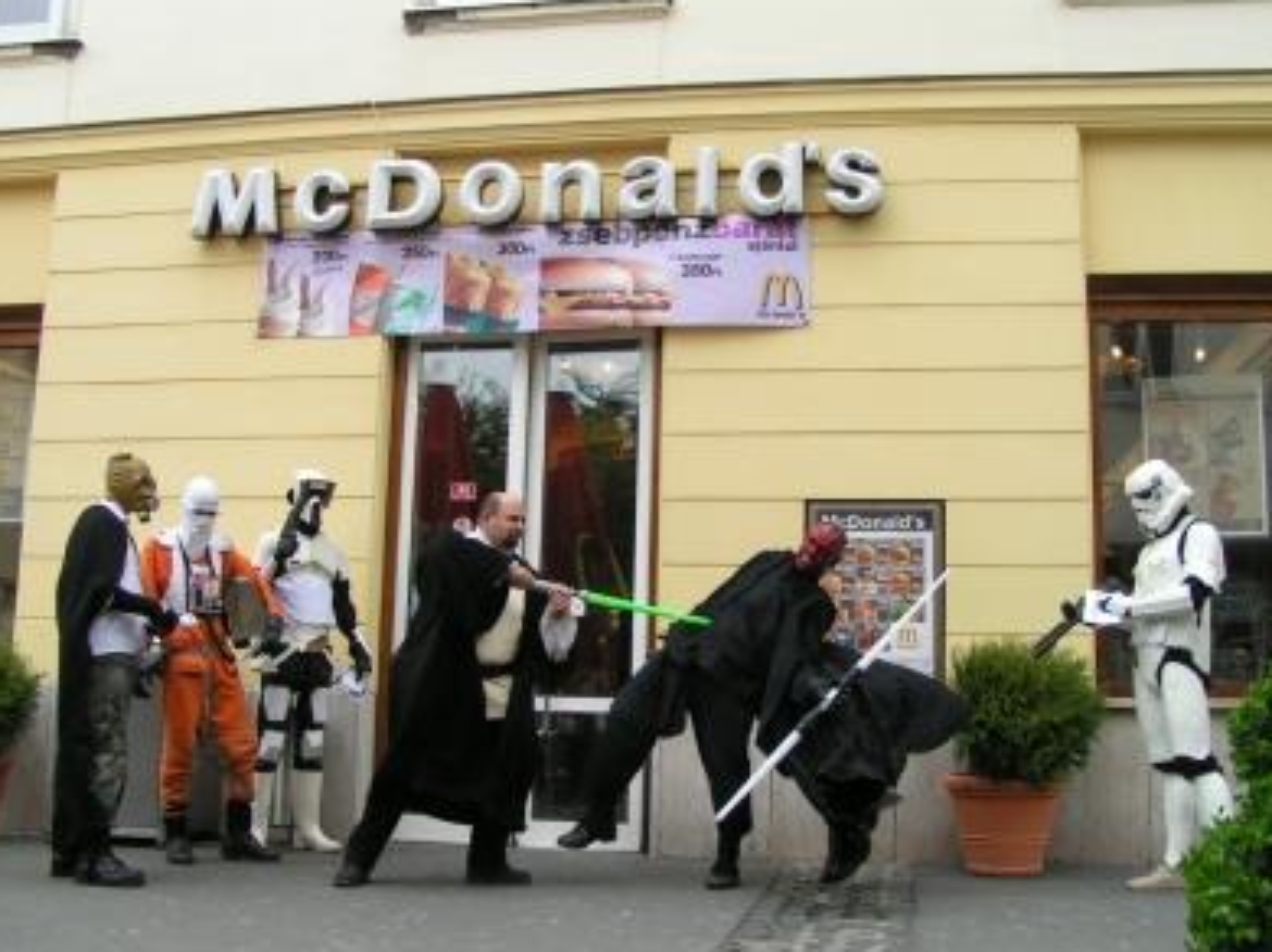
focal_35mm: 39
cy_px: 479
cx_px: 636
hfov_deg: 47.9
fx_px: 1432
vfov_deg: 36.8
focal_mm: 5.8
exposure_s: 1/160
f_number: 5
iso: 50
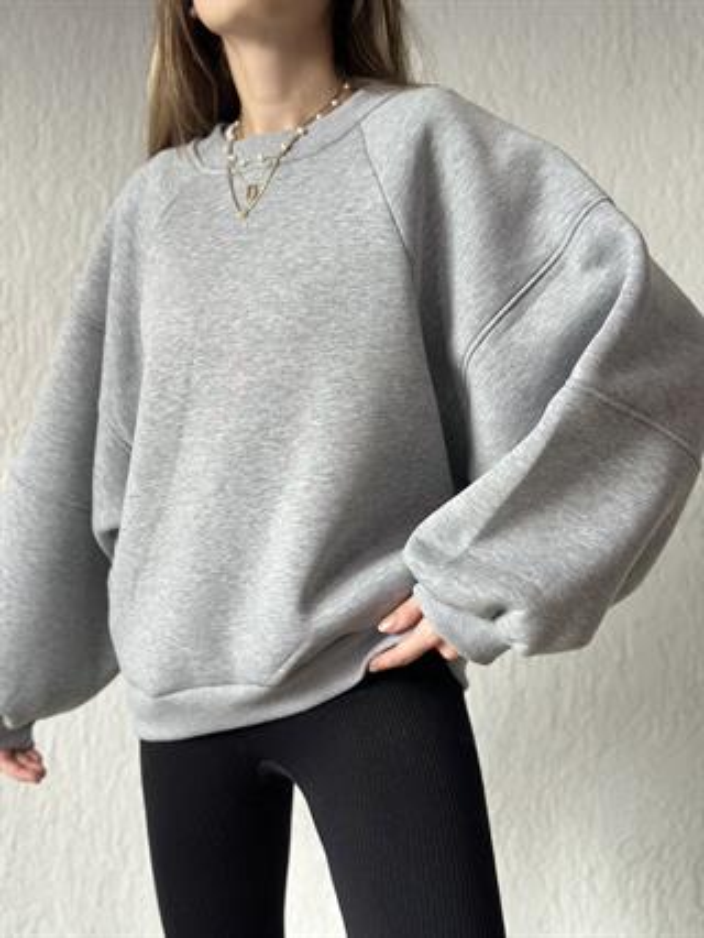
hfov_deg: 30.3
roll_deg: -0.1
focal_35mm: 48
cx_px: 352
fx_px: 1300
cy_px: 469
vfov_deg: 39.6
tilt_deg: +2.1
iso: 125
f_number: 1.78
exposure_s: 1/121
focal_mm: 6.86
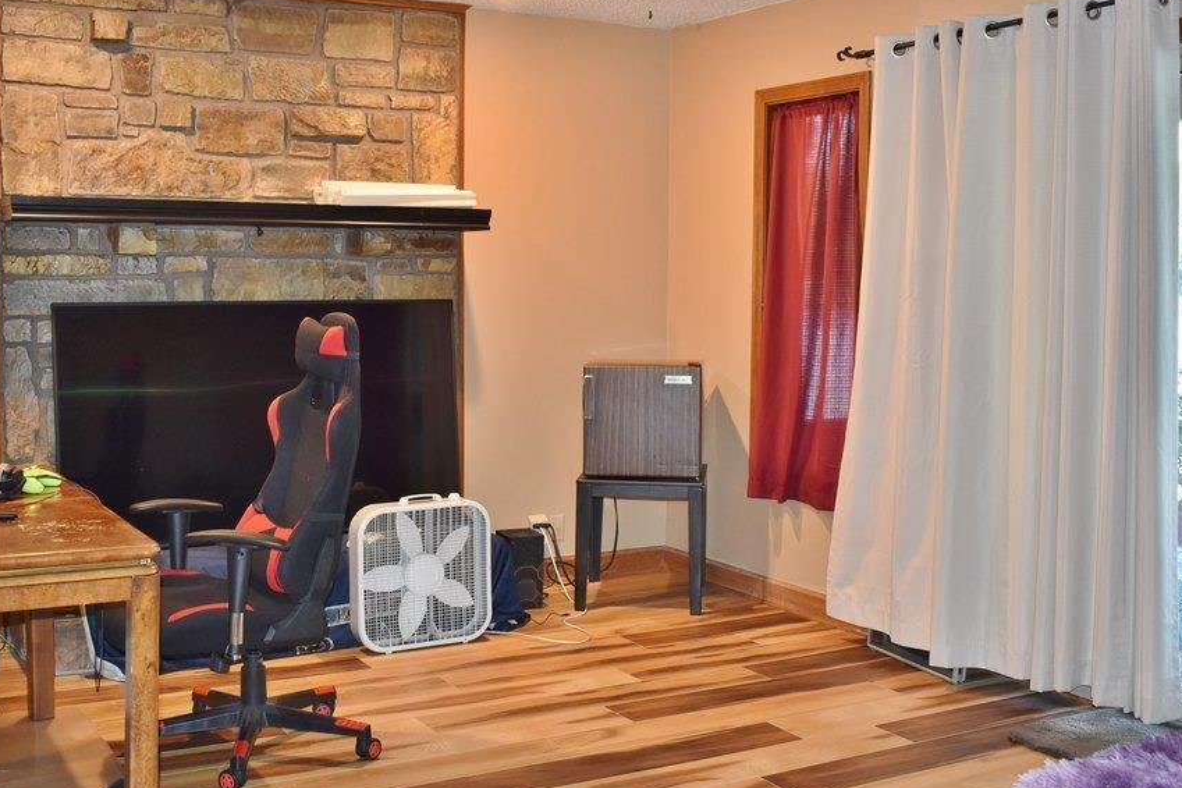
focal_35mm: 42
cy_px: 346
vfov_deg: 32.1
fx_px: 1366
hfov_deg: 46.8
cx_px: 543
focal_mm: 23
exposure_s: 1/60
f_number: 4
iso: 800
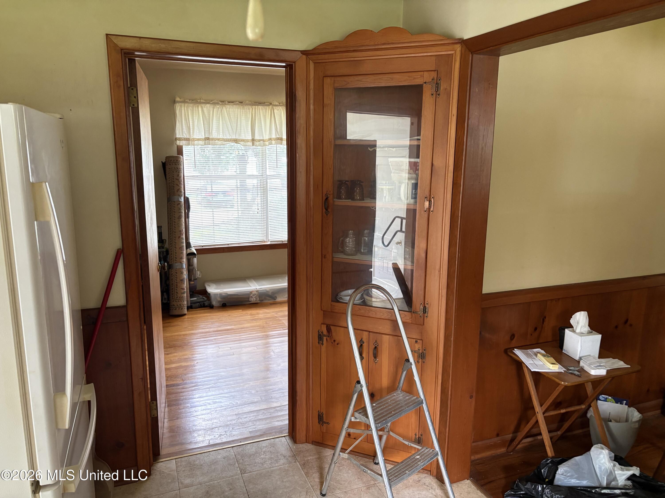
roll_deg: +0.1
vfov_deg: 53.1
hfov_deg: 67.3
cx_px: 332
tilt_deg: -10.9
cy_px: 249
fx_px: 499
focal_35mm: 26
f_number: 1.6
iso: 200
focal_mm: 5.96
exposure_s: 1/60
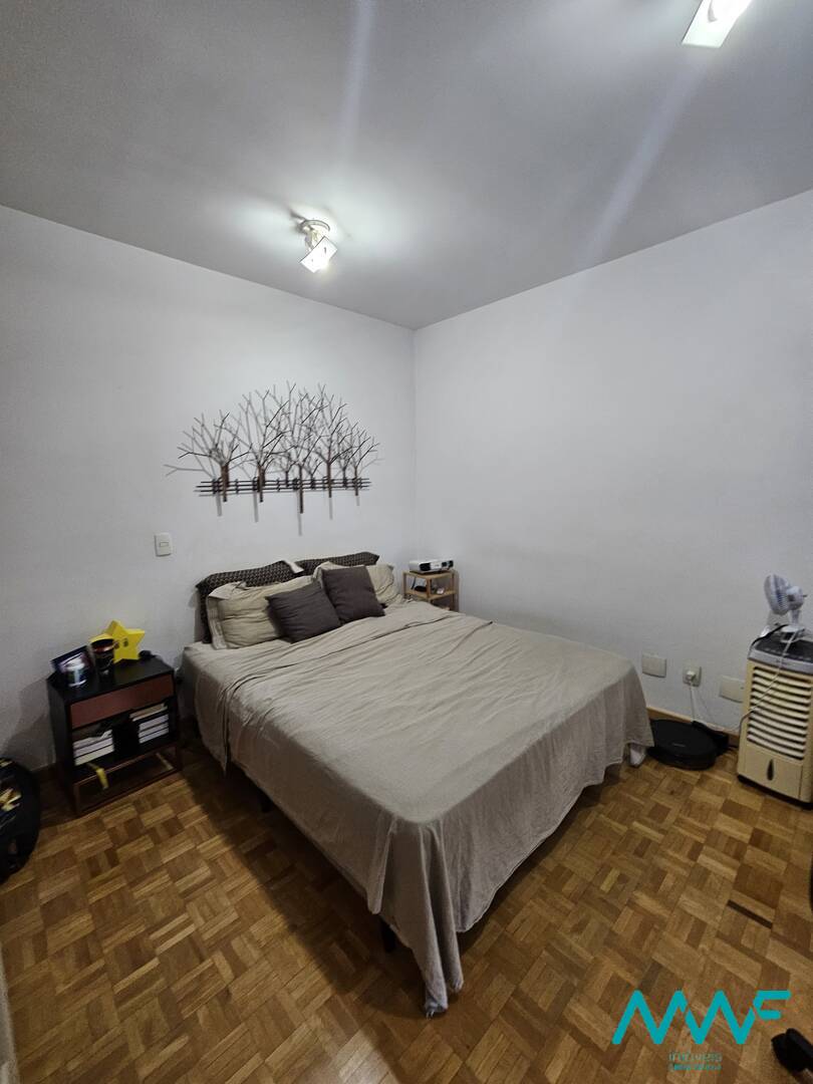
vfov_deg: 106.2
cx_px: 406
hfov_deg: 89.9
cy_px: 542
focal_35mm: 13
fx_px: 407
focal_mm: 2.2
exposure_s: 1/60
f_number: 2.2
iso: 250
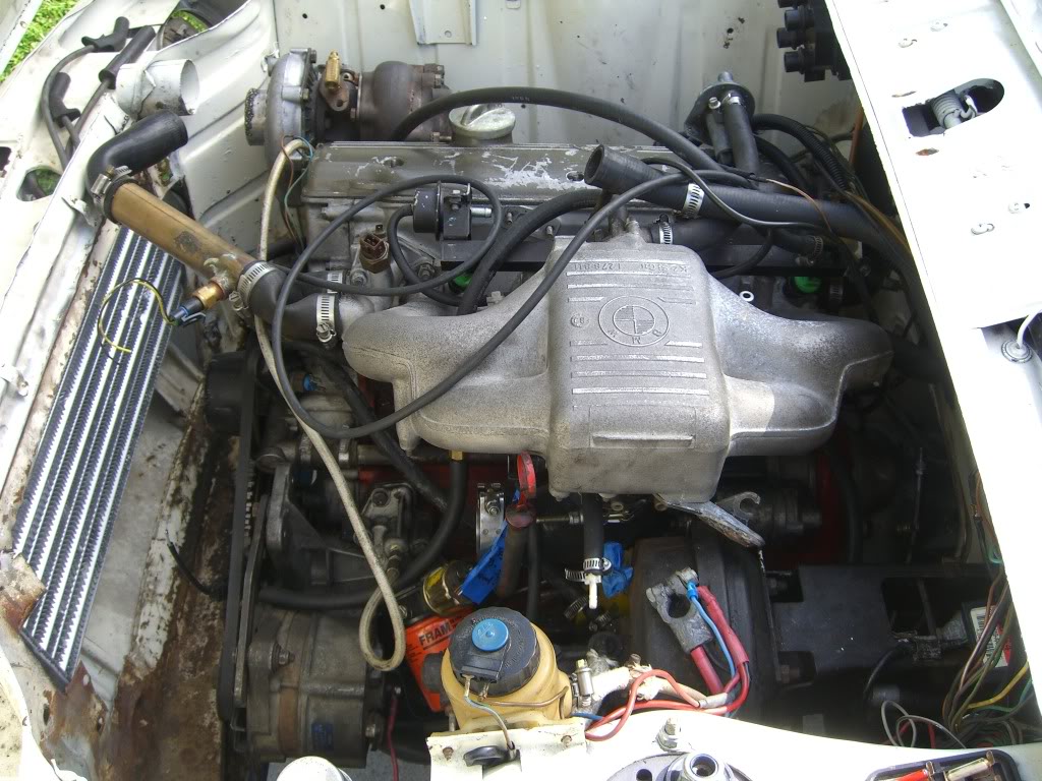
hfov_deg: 49.0
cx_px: 521
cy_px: 390
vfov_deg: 37.7
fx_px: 1144
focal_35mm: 38
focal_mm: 7.9
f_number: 2.8
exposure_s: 1/200
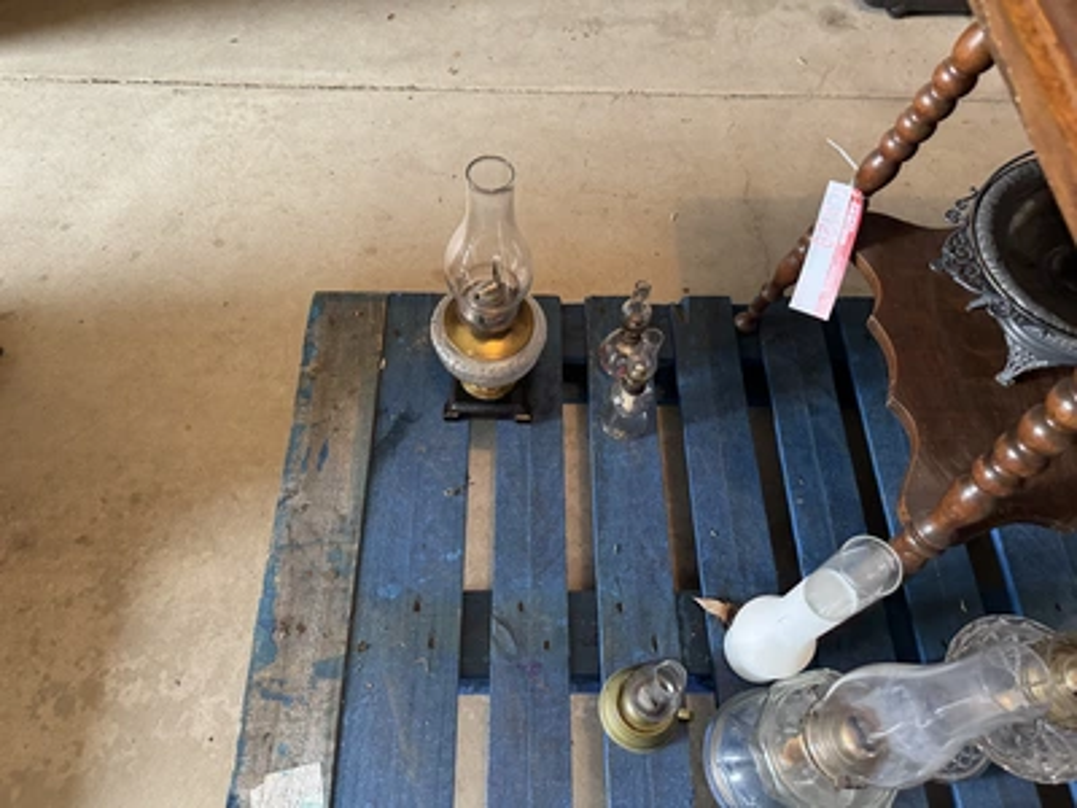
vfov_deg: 56.8
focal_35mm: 24
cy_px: 404
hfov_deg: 71.6
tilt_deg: -65.0
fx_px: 747
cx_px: 538
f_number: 1.78
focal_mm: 6.76
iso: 500
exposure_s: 1/60
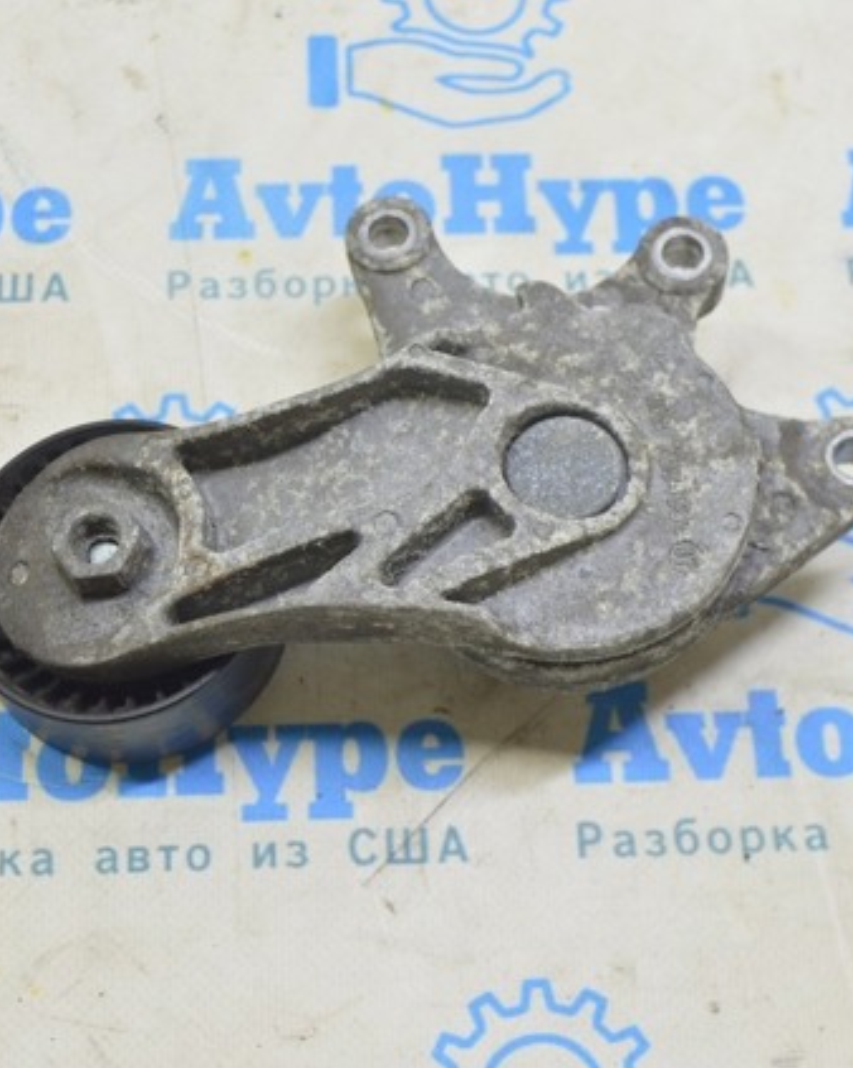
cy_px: 534
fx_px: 1949
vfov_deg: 30.6
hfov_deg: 24.7
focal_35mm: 62
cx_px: 394
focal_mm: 29
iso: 400
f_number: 5.6
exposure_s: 1/20
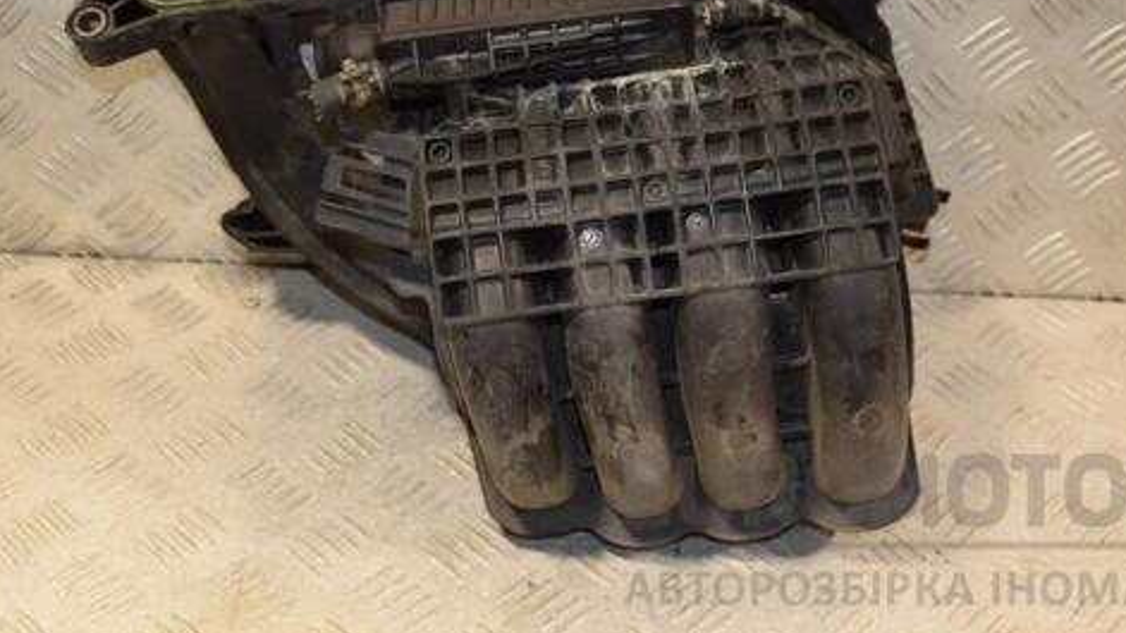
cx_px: 579
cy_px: 172
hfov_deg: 34.9
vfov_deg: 19.9
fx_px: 1792
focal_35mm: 60
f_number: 5
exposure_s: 1/200
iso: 800
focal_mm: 30
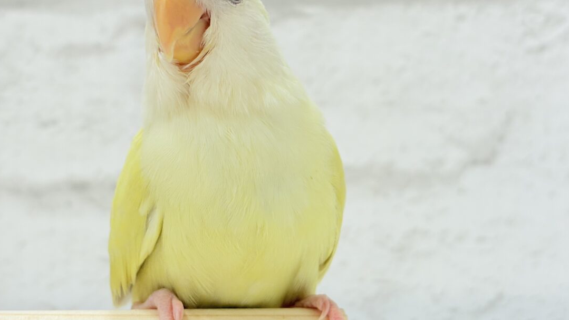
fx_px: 951
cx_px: 261
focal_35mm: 63
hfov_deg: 33.3
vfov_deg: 19.0
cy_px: 102
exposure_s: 1/100
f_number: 1.6
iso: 64
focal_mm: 5.96
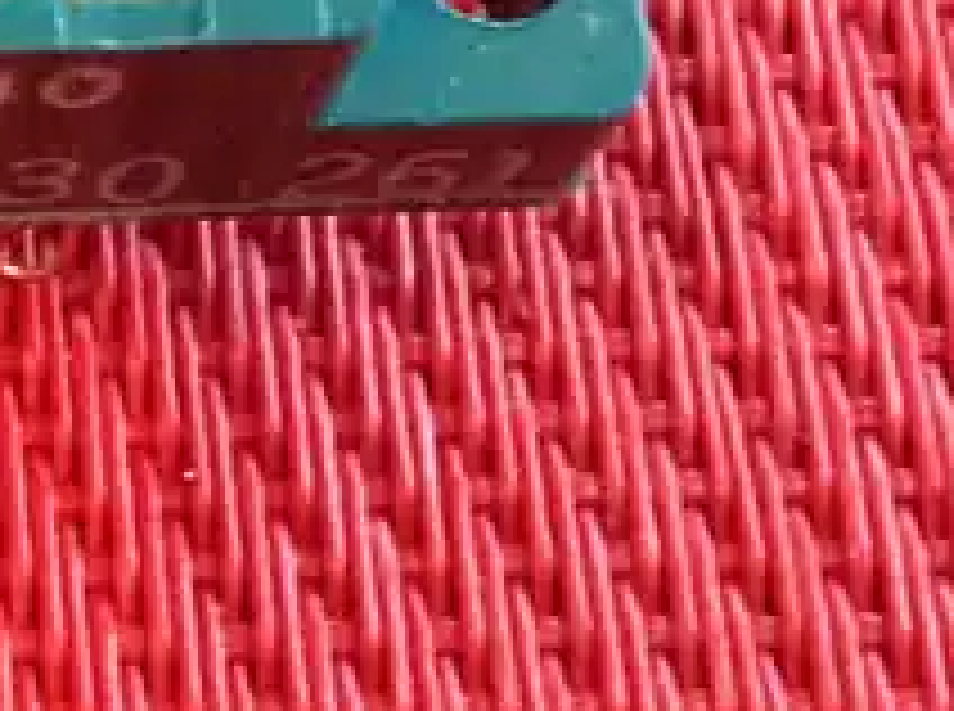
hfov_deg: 11.7
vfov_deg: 8.8
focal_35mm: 165
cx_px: -288
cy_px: -176
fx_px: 4537
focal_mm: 4.28
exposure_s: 1/15
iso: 400
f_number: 2.4
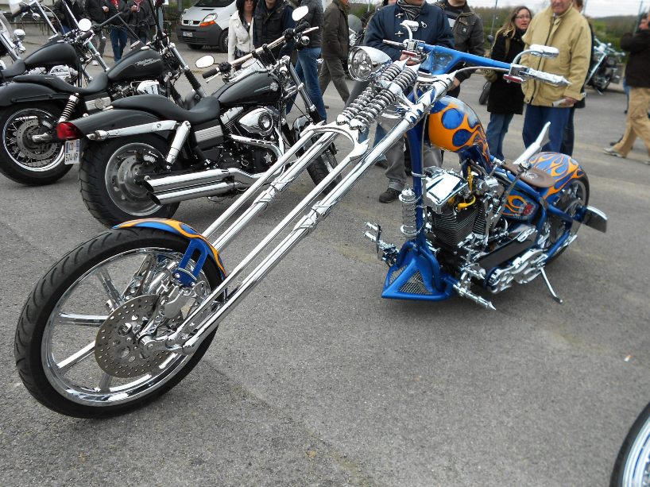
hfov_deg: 56.8
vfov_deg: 44.1
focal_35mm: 32
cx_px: 325
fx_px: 601
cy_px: 244
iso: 80
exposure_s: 1/250
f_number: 3.6
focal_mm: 6
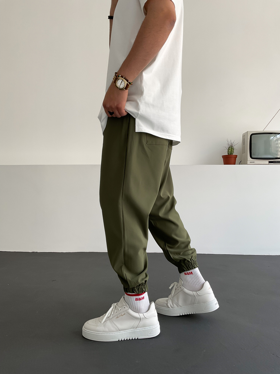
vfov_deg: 61.7
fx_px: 313
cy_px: 187
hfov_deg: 48.2
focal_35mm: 29
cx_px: 140
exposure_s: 1/120
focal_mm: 3
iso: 32
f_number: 1.8
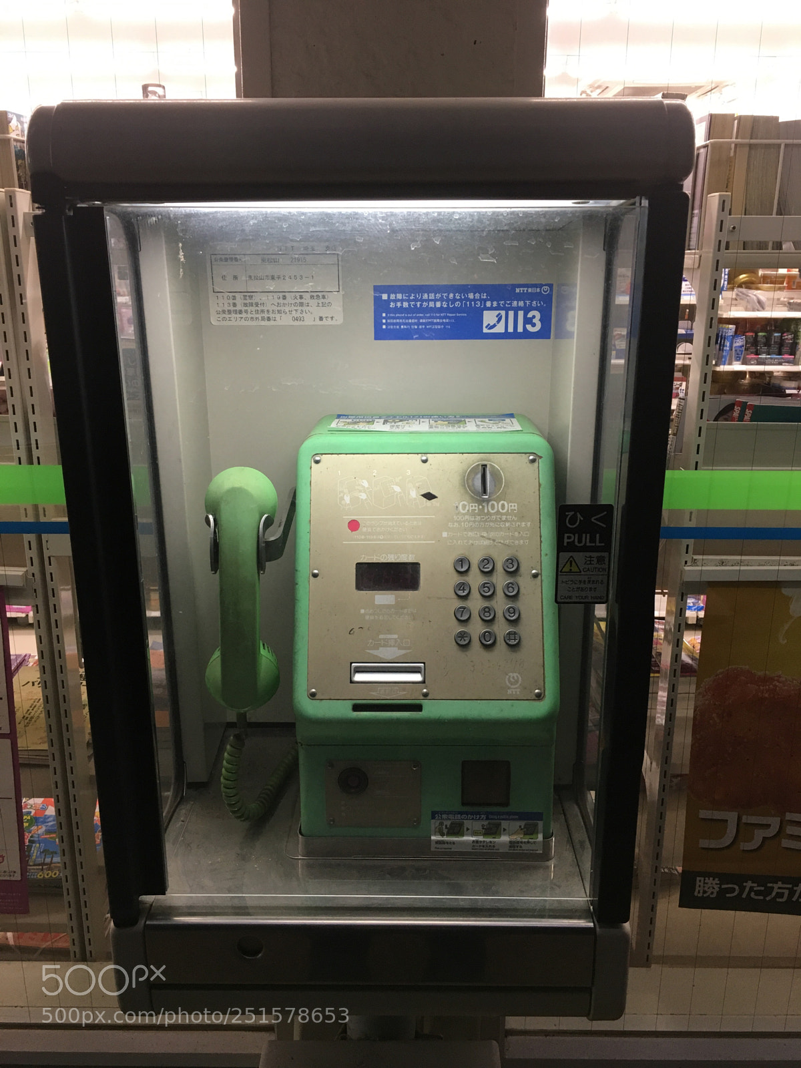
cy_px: 534
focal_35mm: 29
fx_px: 895
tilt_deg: -15.3
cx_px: 400
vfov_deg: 61.7
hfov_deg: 48.2
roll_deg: -0.2
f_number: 2.2
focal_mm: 4.15
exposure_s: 1/30
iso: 80
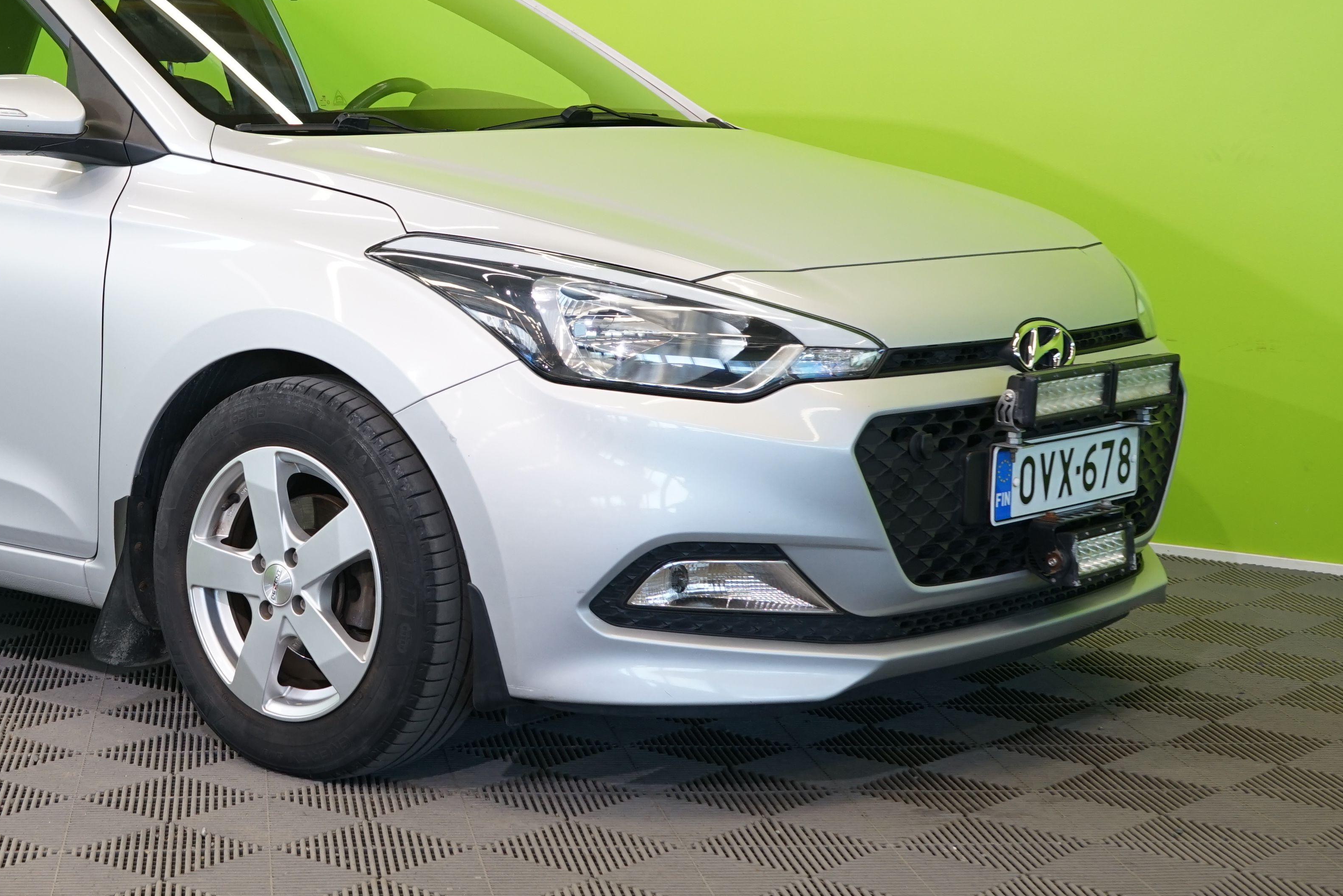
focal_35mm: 68
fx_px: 2537
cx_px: 268
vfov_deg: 20.0
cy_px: 308
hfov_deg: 29.0
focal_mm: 36
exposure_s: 1/40
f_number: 6.3
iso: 500
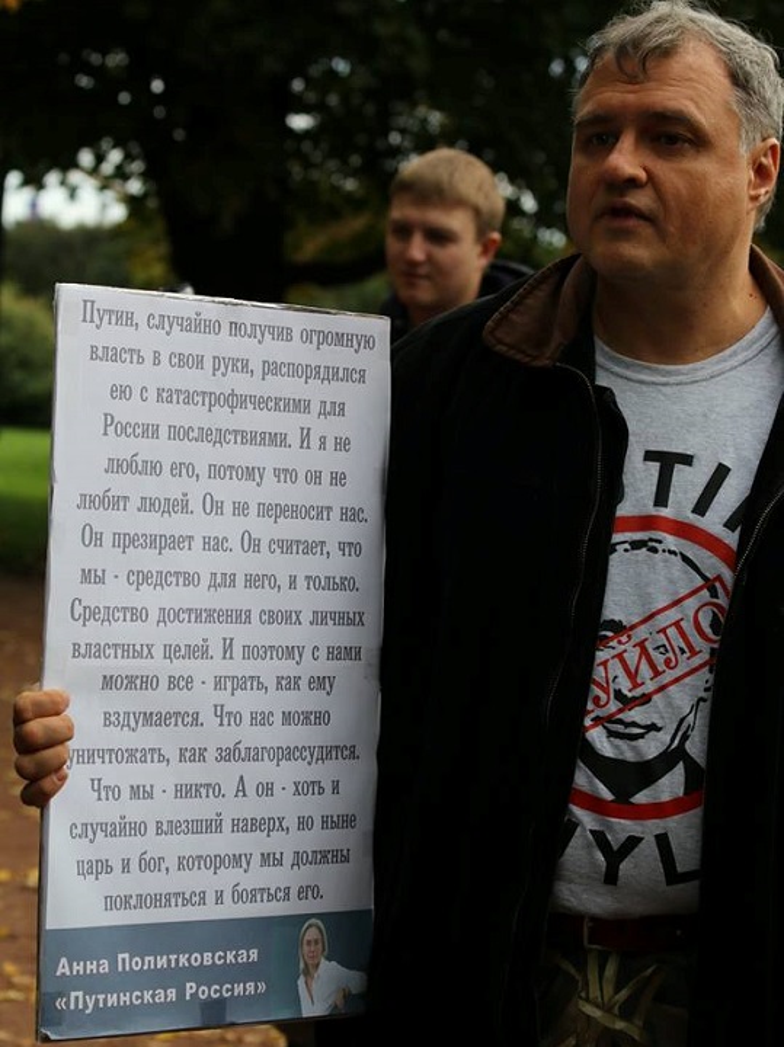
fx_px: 1149
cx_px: 392
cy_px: 524
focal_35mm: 38
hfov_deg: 37.7
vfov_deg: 49.0
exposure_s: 1/100
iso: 100
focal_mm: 6.8
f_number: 4
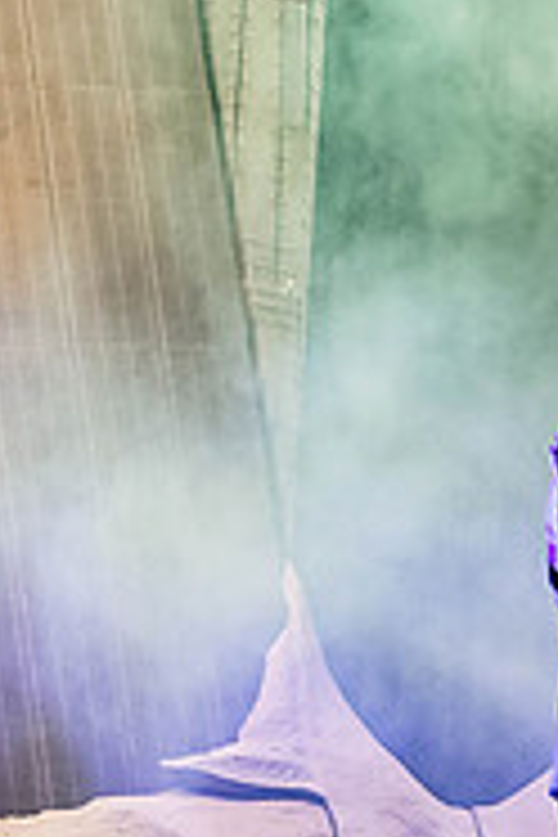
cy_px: 499
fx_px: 16529
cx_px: 725
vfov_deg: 2.9
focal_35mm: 711
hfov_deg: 1.9
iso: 3200
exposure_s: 1/500
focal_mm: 200
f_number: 2.8
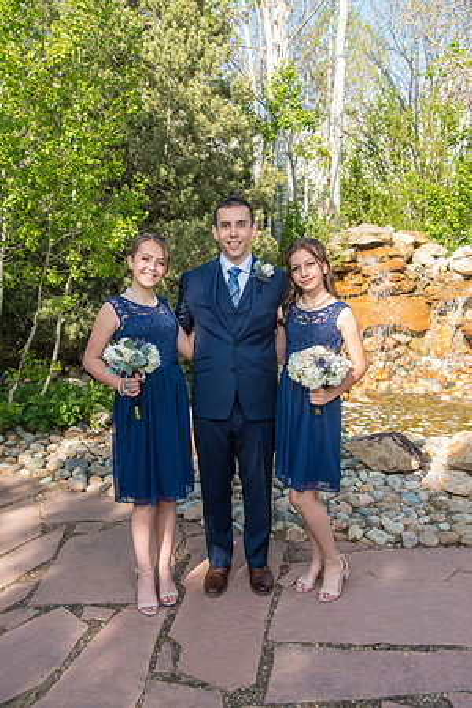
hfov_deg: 38.9
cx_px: 236
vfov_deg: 55.8
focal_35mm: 34
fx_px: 669
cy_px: 354
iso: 100
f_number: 5
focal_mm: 34
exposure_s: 1/160
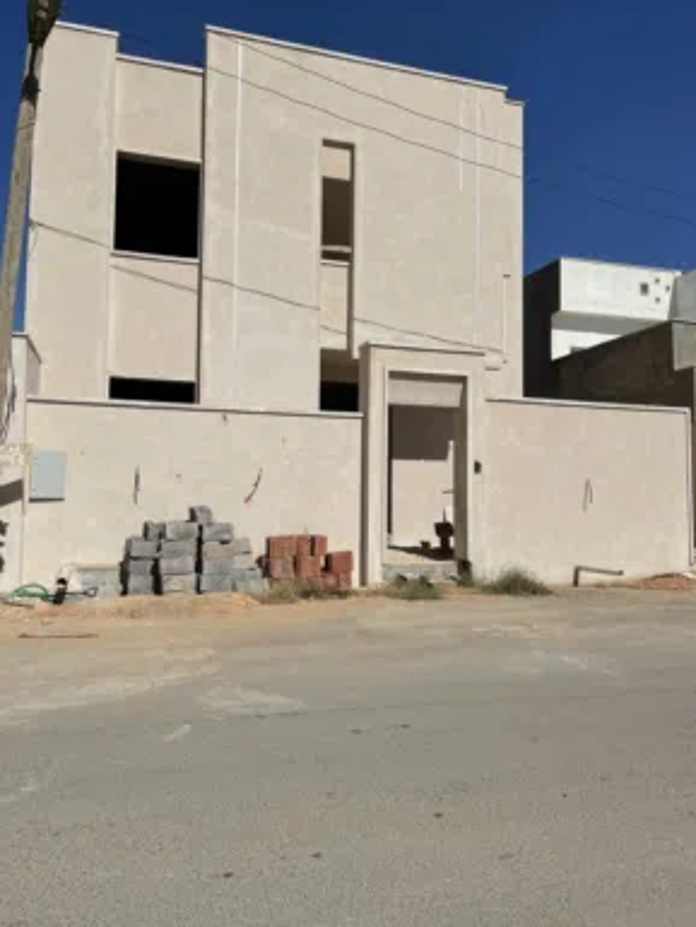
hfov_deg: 51.4
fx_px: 723
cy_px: 455
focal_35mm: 27
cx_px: 342
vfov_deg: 65.3
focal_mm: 4.2
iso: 32
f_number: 1.6
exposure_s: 1/11905
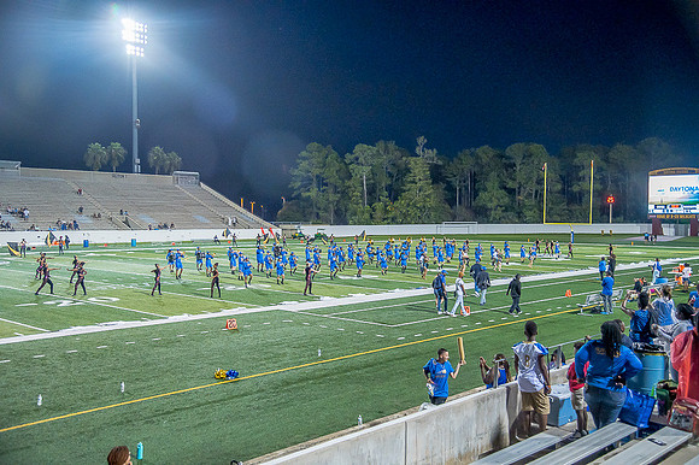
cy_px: 232
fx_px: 679
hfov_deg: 54.5
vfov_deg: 37.8
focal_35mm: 35
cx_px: 350
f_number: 4
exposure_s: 1/200
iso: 2000
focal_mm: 35
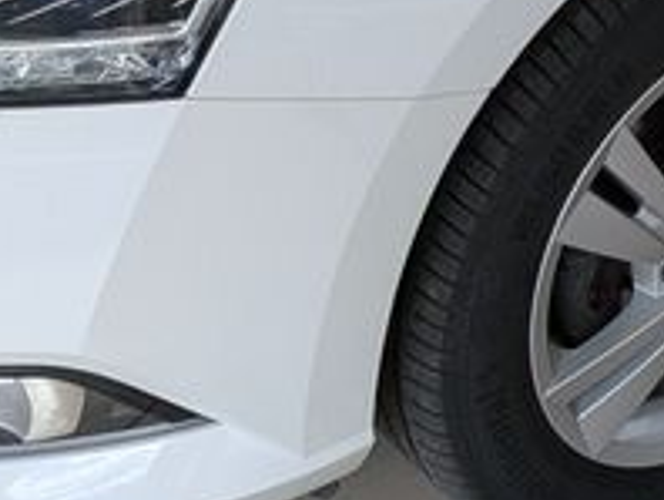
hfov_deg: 15.3
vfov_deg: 11.2
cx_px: 791
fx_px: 2381
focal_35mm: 124
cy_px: -372
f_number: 1.7
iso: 29
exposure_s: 1/404
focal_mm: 4.53
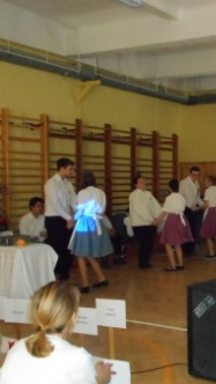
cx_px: 255
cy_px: 193
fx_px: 509
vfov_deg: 41.3
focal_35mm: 50
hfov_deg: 22.2
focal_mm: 6
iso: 1250
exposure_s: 1/30
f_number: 4.2
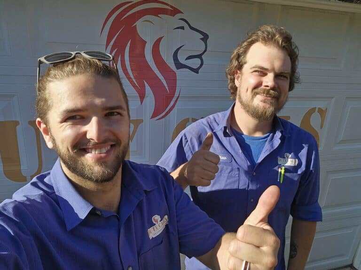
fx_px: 261
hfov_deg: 69.4
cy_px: 135
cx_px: 180
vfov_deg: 54.9
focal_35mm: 25
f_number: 2.2
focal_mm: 3.3
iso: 25
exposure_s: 1/465
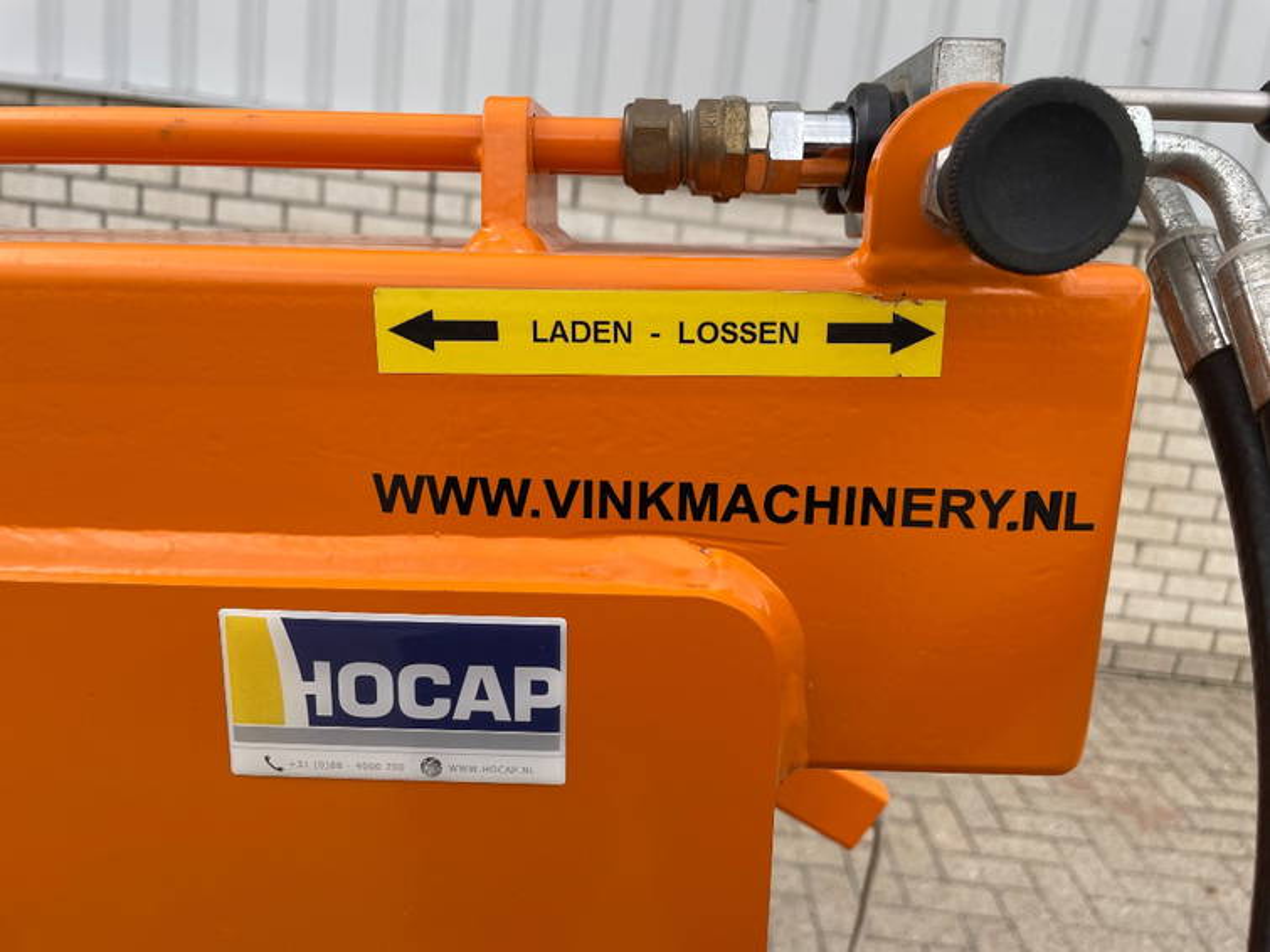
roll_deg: -6.5
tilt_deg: -14.3
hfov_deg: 67.3
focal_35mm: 26
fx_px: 954
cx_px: 635
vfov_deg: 53.1
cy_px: 476
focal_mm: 4.2
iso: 32
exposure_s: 1/388
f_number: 1.6
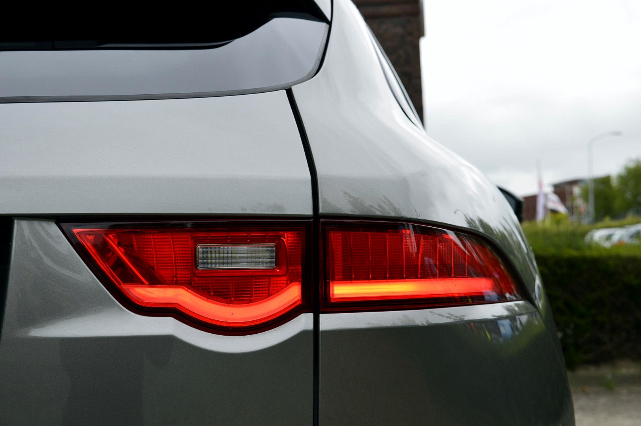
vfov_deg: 18.9
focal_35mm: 72
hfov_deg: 28.1
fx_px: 1281
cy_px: 213
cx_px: 320
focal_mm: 48
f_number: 10
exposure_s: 1/200
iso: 400
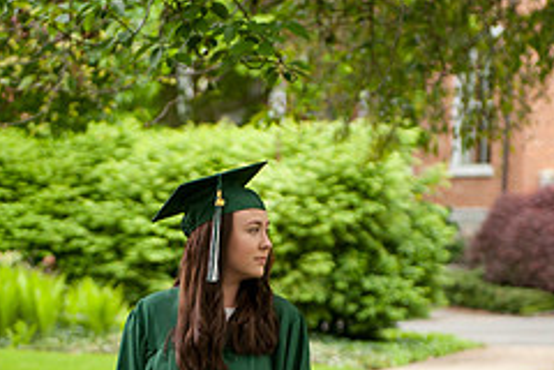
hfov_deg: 13.7
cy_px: 363
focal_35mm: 150
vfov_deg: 9.1
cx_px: 173
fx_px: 2308
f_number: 2.8
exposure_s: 1/60
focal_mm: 62
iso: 160
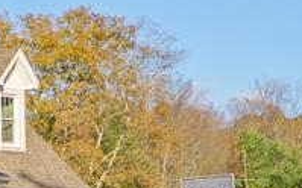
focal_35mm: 168
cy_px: 205
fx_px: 1382
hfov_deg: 11.0
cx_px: -358
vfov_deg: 7.7
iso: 100
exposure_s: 1/500
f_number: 4
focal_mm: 32
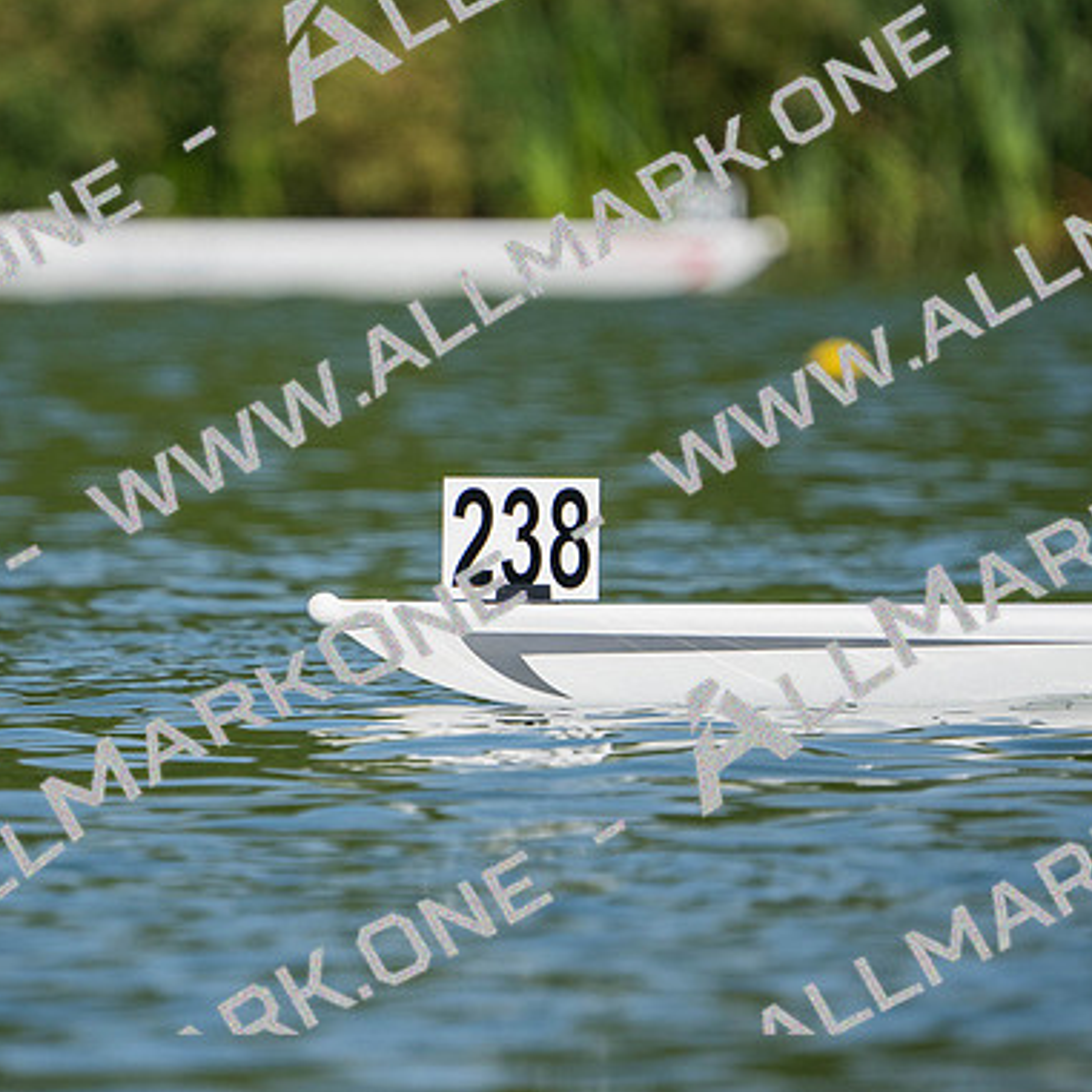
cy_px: 543
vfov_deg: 1.5
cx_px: 441
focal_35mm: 1164
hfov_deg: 1.5
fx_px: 41544
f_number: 6.3
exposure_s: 1/1600
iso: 320
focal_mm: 600
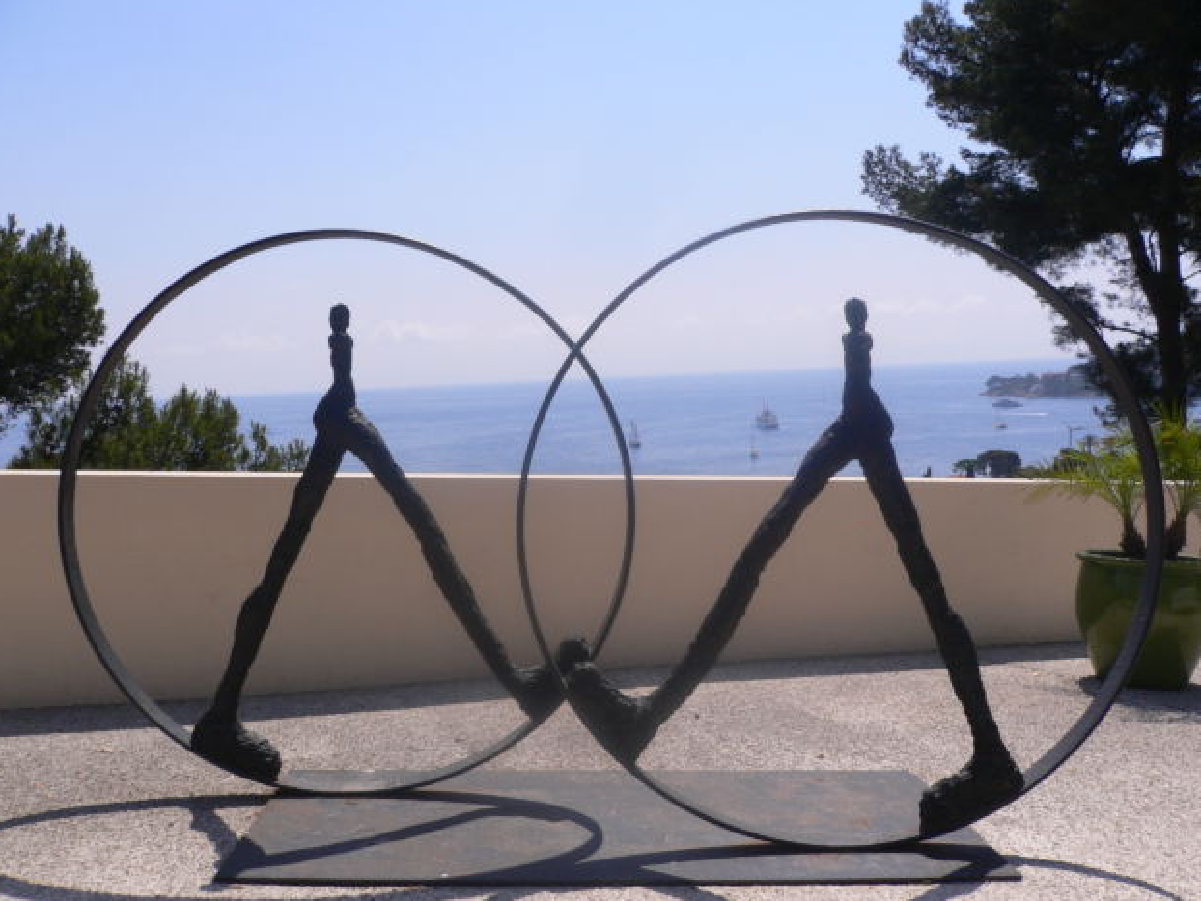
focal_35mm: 36
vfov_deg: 39.7
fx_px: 1249
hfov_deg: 51.3
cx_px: 591
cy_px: 459
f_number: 5.6
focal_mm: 5.8
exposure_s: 1/500
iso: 80
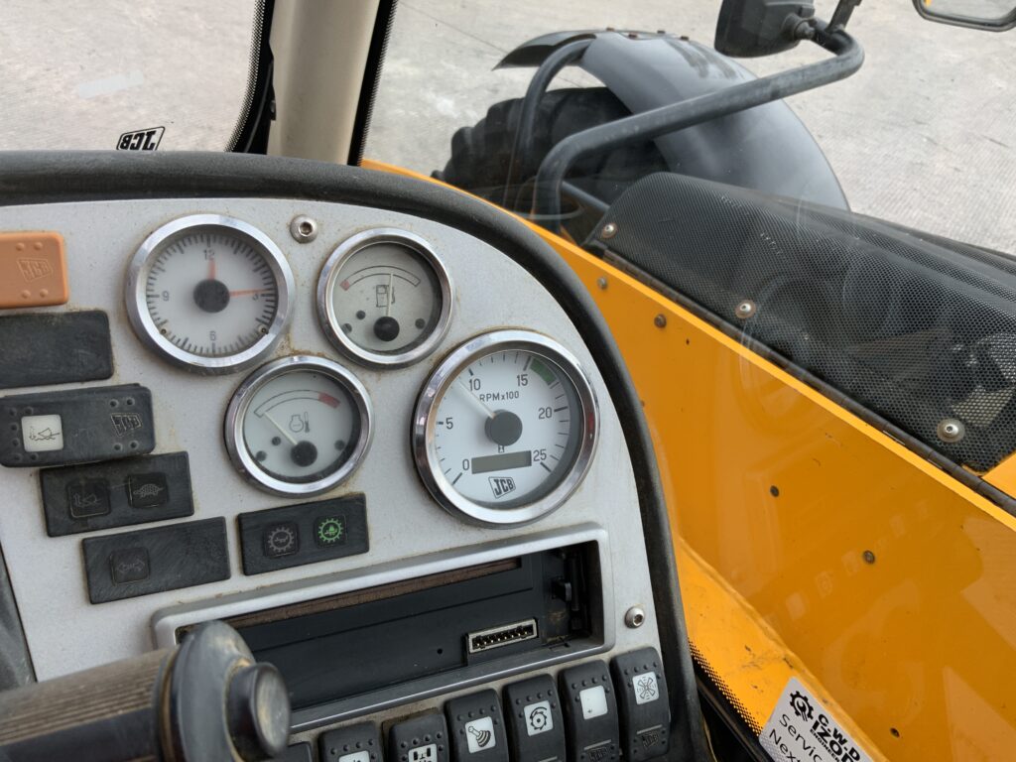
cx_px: 508
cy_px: 381
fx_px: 851
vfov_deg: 48.2
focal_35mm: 29
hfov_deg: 61.7
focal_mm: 3
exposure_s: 1/291
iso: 16
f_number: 1.8
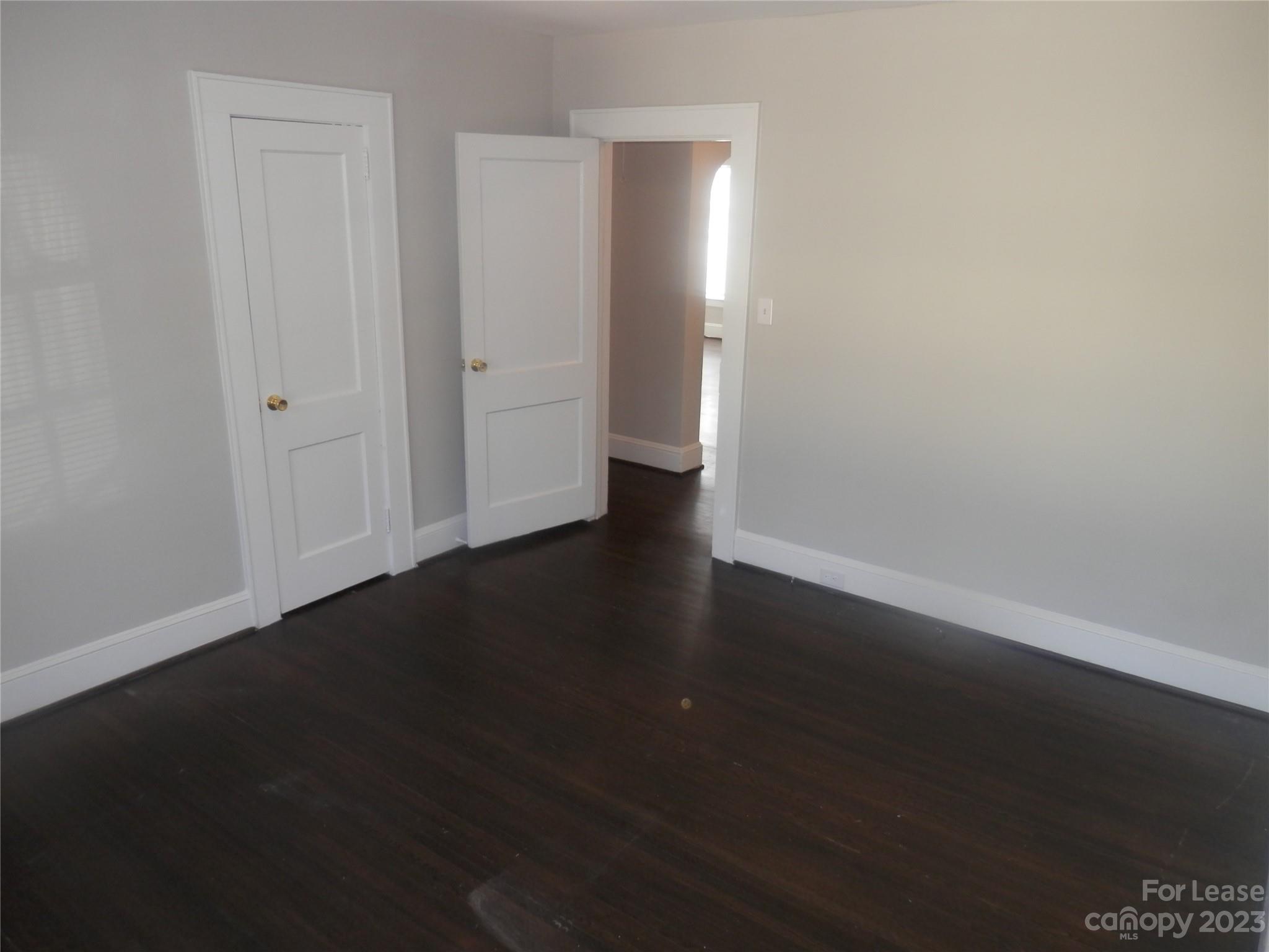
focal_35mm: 25
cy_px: 476
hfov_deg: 69.4
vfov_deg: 54.9
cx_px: 634
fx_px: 916
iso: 100
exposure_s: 1/30
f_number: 3
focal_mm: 4.5
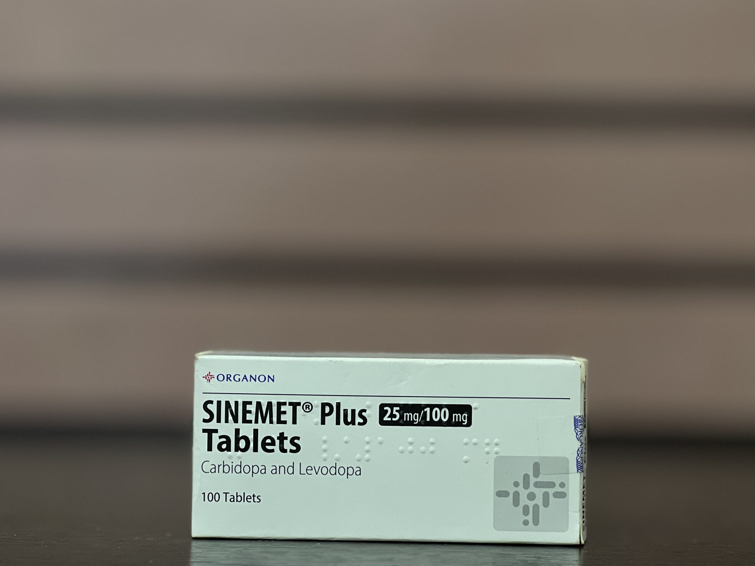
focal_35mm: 77
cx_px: 378
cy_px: 283
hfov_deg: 25.3
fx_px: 1679
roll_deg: -0.4
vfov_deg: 19.1
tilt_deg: +1.5
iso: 160
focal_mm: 9
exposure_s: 1/33
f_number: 2.8
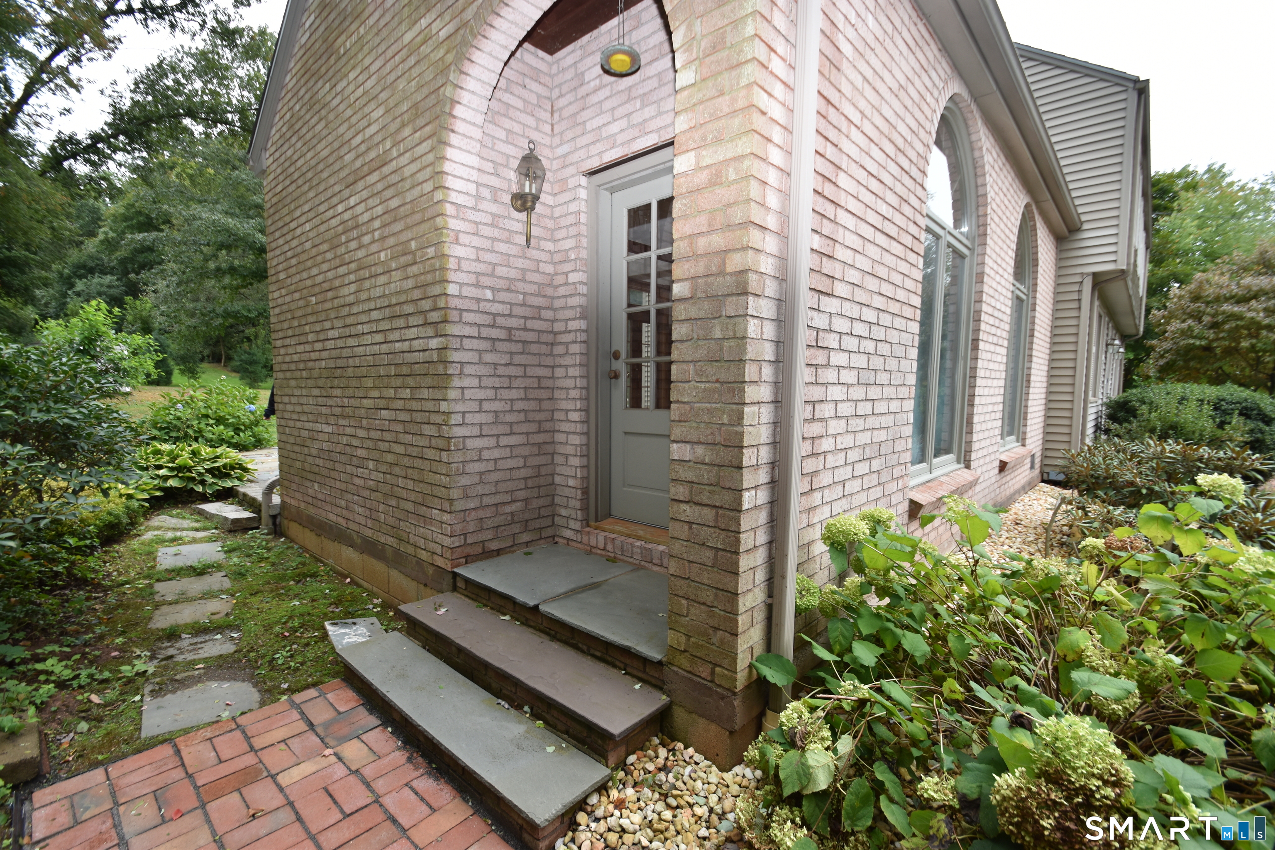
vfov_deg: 77.3
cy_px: 425
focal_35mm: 15
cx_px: 638
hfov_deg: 100.4
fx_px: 531
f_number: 5.6
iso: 140
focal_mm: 10
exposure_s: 1/125
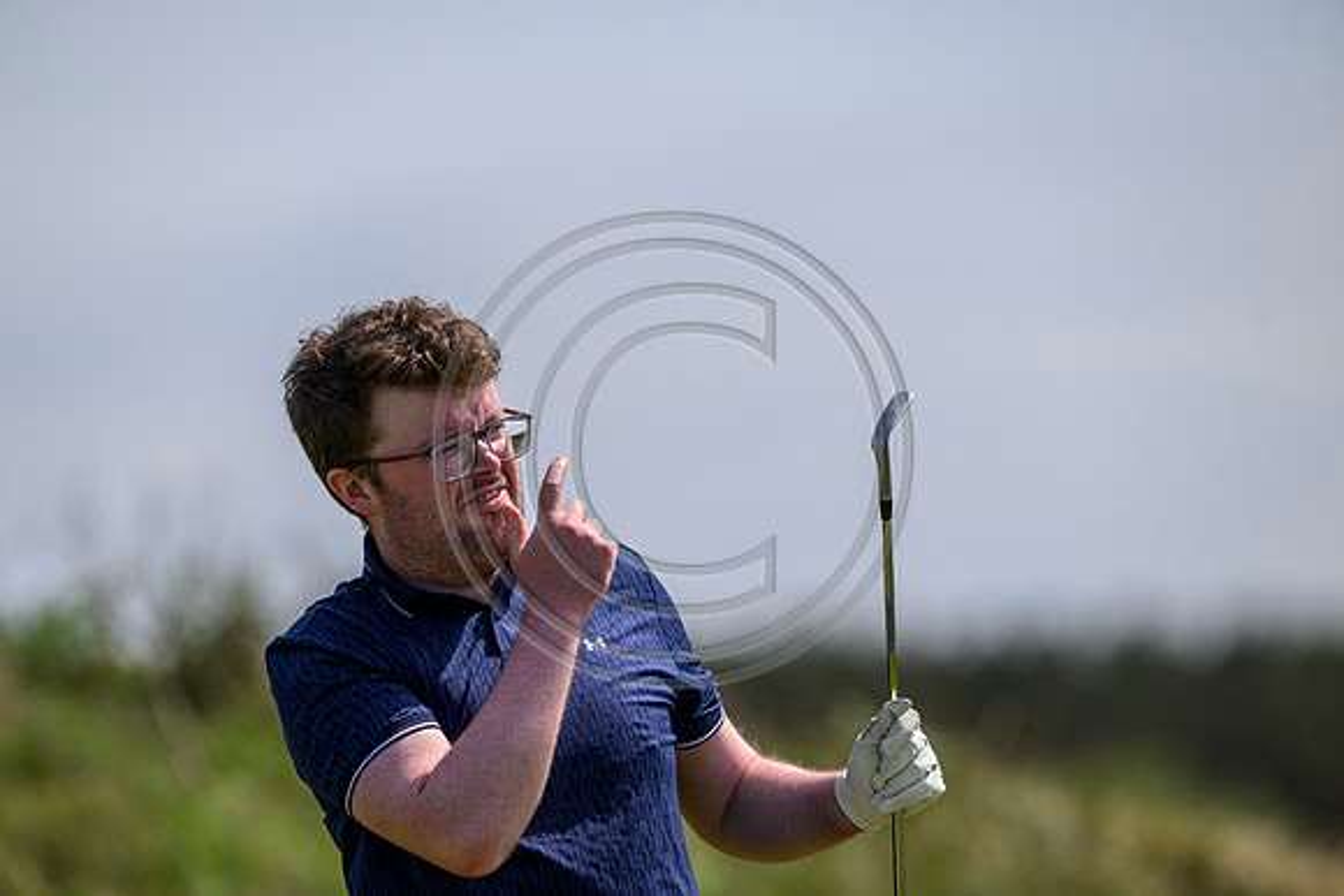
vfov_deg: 3.4
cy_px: 448
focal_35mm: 400
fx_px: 14936
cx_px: 672
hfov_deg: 5.2
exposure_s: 1/3200
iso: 500
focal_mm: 400
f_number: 4.5
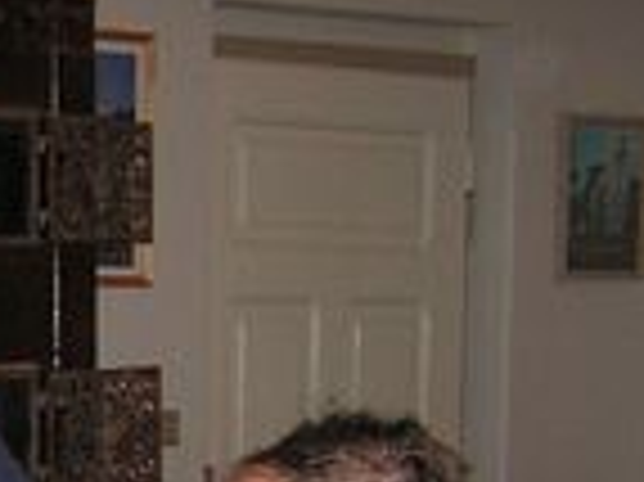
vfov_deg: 12.4
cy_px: 746
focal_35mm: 113
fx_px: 2101
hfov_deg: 15.9
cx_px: -347
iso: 160
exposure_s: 1/40
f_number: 3.2
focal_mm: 6
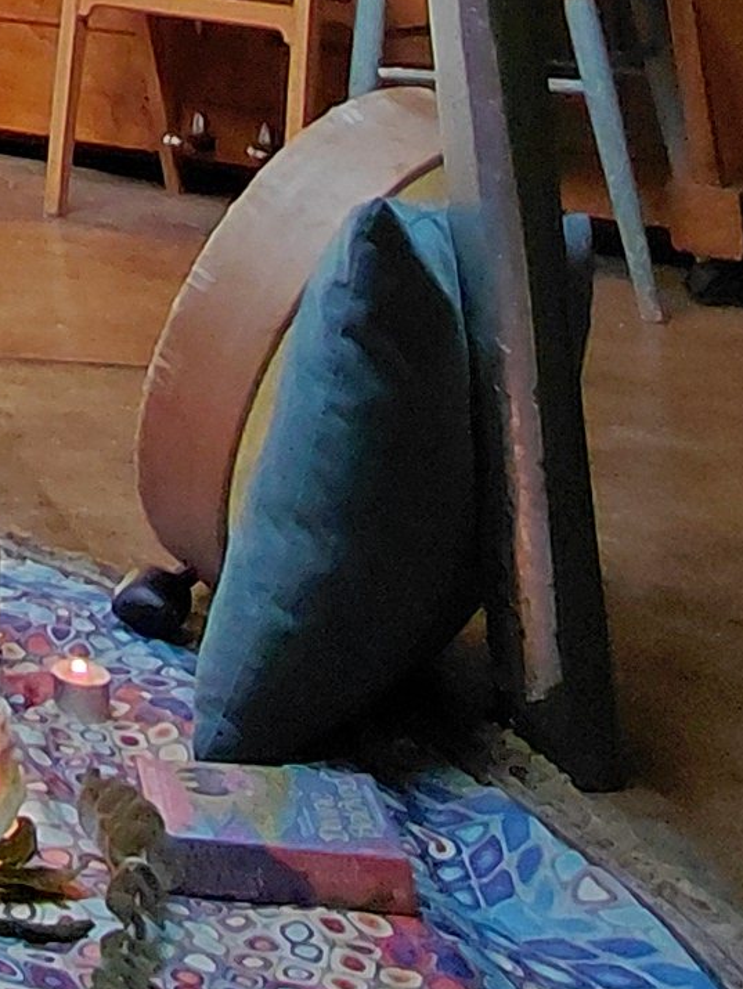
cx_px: -631
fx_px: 2087
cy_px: -701
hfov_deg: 16.5
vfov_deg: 20.4
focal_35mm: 73
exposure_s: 1/60
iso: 250
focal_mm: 1.64
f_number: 2.2
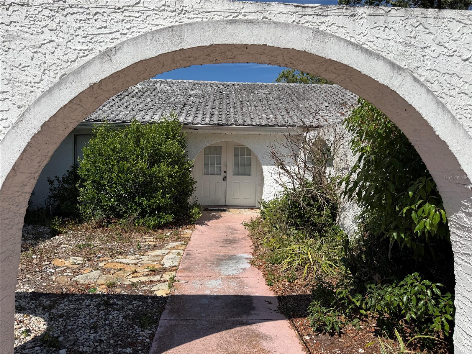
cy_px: 177
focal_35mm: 24
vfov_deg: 56.8
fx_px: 327
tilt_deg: -2.2
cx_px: 236
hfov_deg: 71.6
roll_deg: -0.8
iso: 80
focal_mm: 6.76
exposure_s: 1/7353
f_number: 1.78
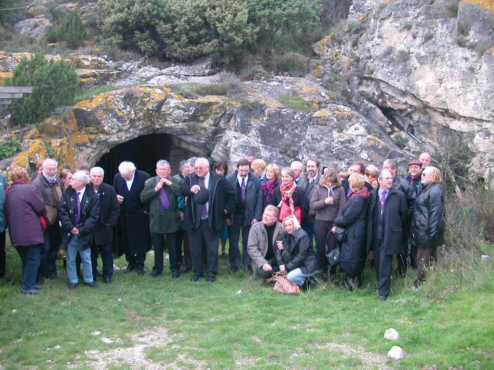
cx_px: 247
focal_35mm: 37
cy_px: 185
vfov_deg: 38.7
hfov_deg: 50.1
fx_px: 528
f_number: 2.7
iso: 100
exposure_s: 1/57.1
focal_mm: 5.6
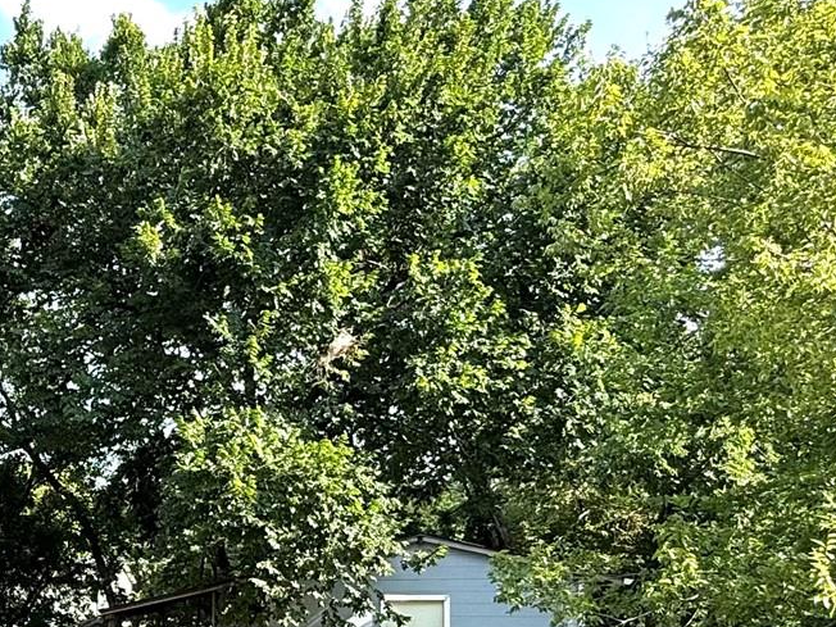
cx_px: 10
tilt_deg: +1.3
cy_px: 556
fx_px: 1063
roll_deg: -0.4
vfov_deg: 31.4
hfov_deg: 38.4
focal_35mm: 44
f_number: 2.2
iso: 50
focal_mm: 2.22
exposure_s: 1/436
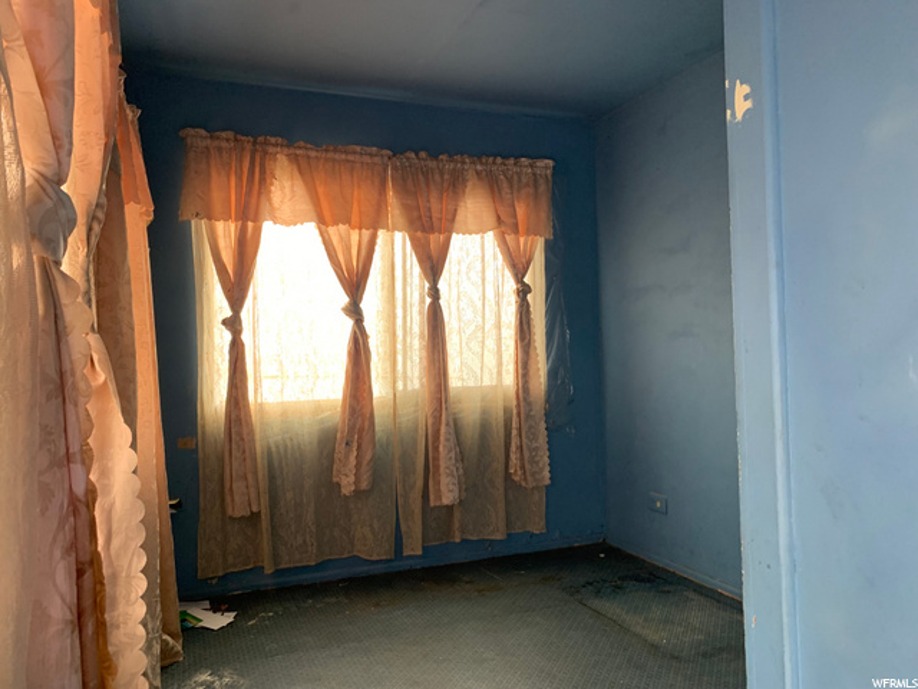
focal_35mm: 26
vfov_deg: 53.1
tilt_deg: +1.4
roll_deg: +0.8
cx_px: 459
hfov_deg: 67.3
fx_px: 690
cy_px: 344
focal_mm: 4.25
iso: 160
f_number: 1.8
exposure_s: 1/60
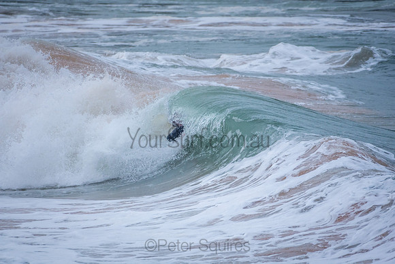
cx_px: 198
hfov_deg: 2.7
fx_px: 8231
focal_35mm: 750
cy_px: 132
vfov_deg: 1.8
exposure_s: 1/1000
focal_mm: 500
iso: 450
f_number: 5.6
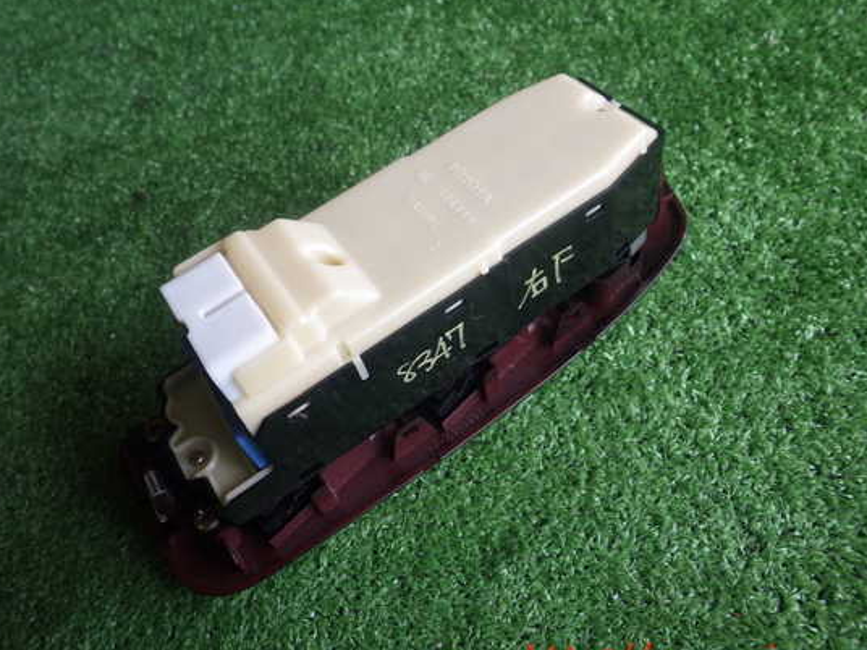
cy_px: 317
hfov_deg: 63.4
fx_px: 701
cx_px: 408
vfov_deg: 49.7
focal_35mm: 28
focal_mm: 4.5
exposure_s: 1/45
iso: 125
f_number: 2.8
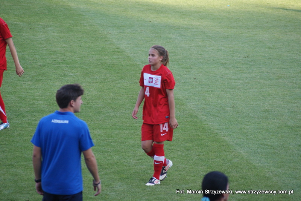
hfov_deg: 6.9
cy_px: 100
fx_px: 2508
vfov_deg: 4.6
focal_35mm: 300
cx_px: 150
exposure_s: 1/320
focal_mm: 200
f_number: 5.6
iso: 400
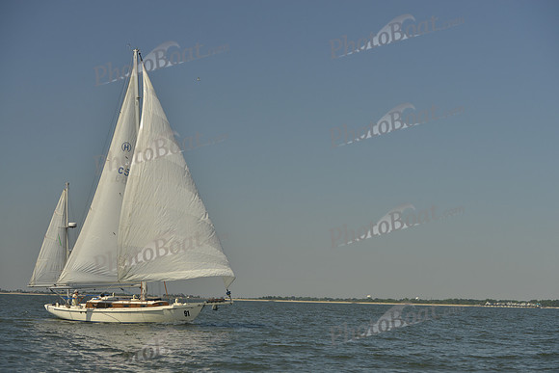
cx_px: 280
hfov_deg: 28.8
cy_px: 186
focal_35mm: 70
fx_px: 1087
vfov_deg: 19.5
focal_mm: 70
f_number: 7.1
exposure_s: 1/1000
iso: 200
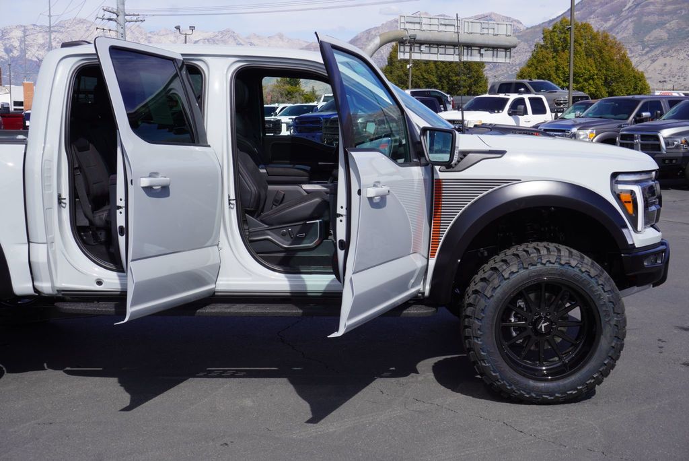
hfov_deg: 41.1
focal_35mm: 48
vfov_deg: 28.1
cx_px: 344
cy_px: 230
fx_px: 919
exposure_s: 1/160
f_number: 11
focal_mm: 32
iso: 100
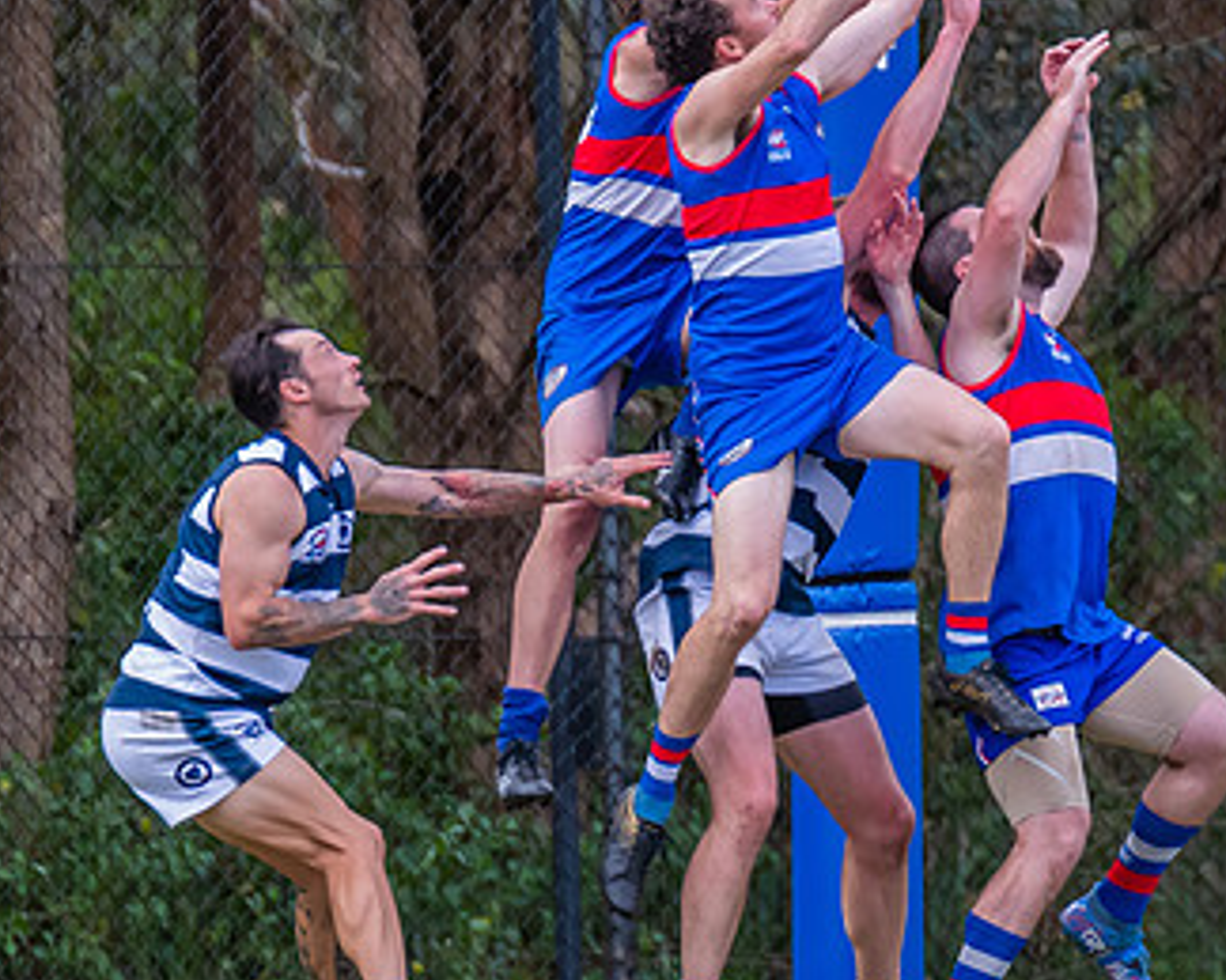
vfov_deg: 1.1
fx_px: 51582
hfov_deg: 1.4
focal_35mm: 1422
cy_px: 326
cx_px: 909
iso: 800
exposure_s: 1/2000
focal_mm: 420
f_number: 5
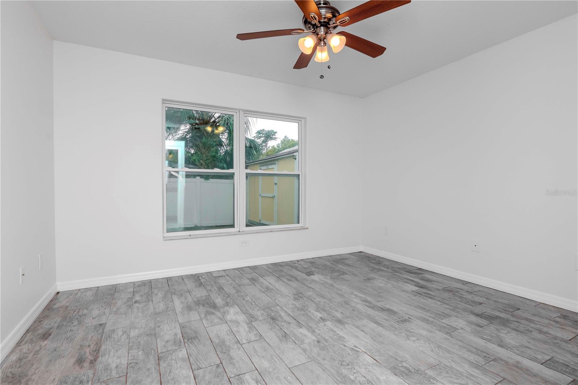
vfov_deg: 72.0
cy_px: 192
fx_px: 265
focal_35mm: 16
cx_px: 289
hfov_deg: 95.0
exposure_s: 1/200
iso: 640
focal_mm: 11
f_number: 10
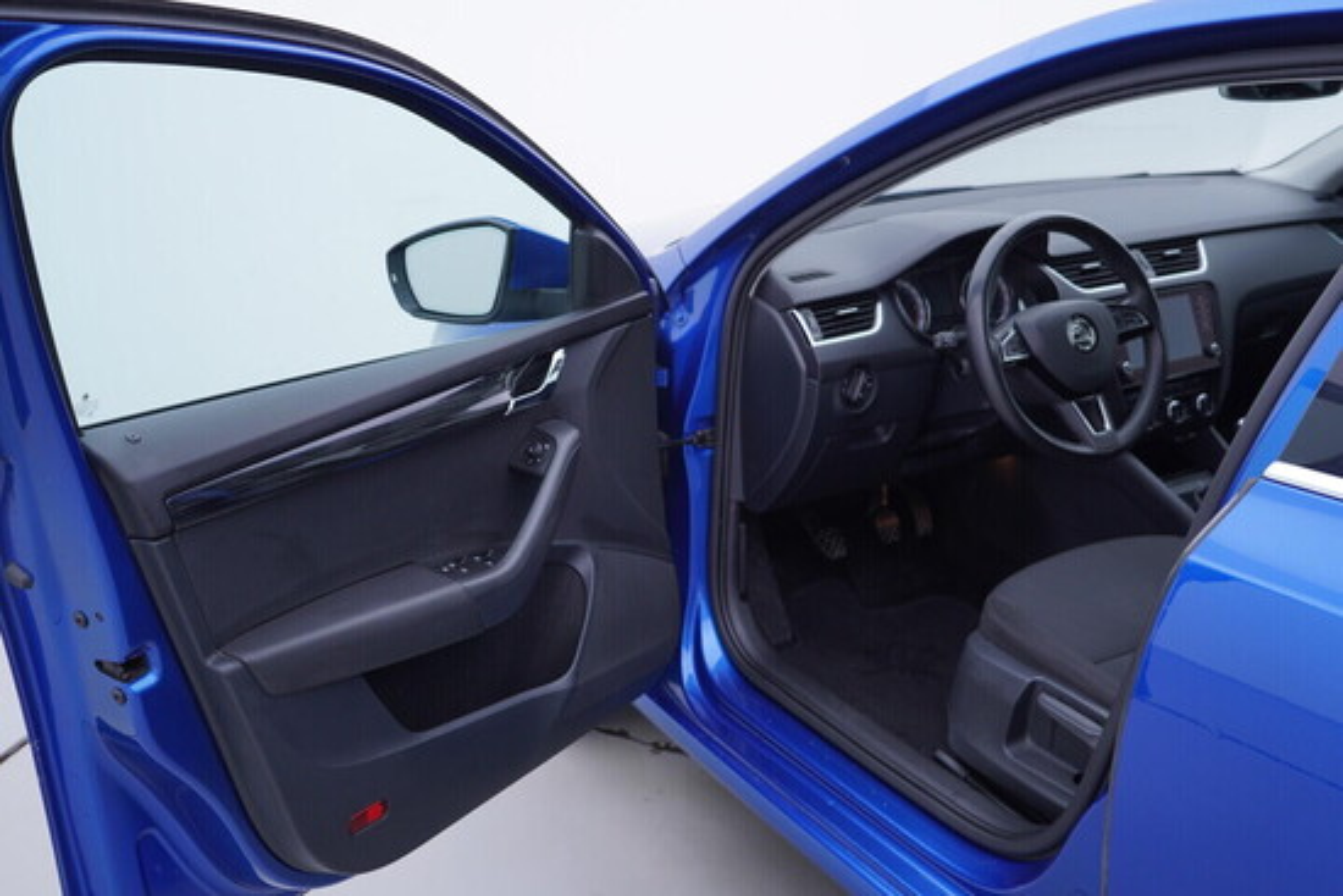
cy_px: 448
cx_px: 672
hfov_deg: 53.1
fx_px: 1343
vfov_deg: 36.9
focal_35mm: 36
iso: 125
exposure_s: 1/50
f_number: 3.2
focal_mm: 24
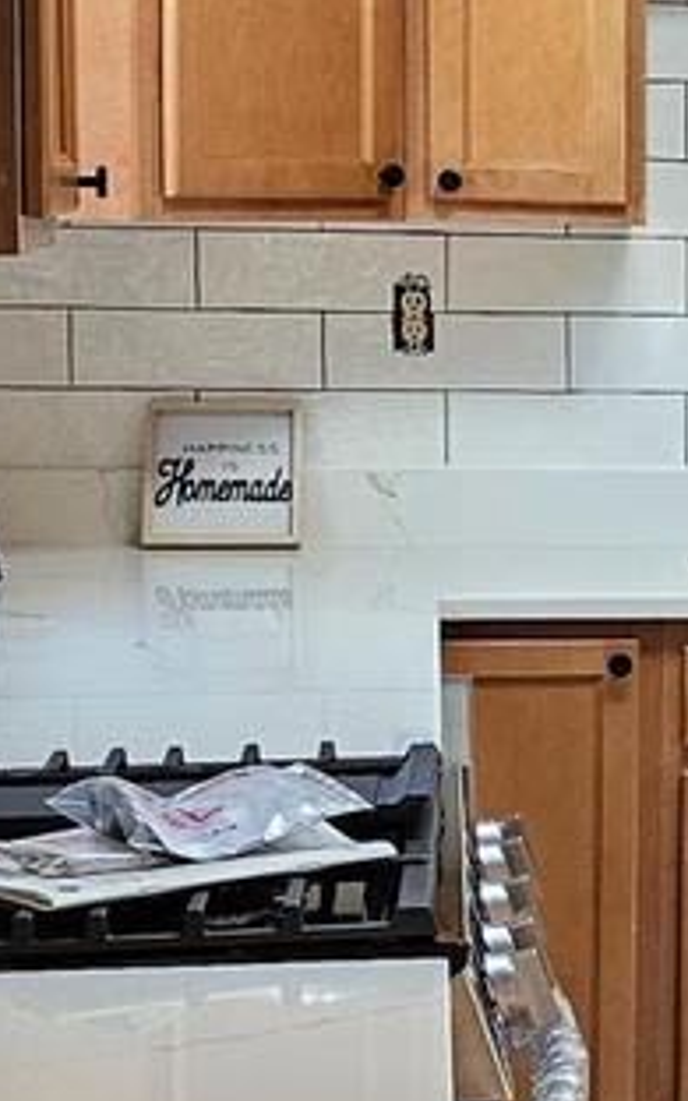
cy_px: 582
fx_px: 3600
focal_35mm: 120
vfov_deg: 17.4
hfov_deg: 10.3
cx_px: 1224
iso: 250
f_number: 1.7
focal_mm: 6.3
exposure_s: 1/120
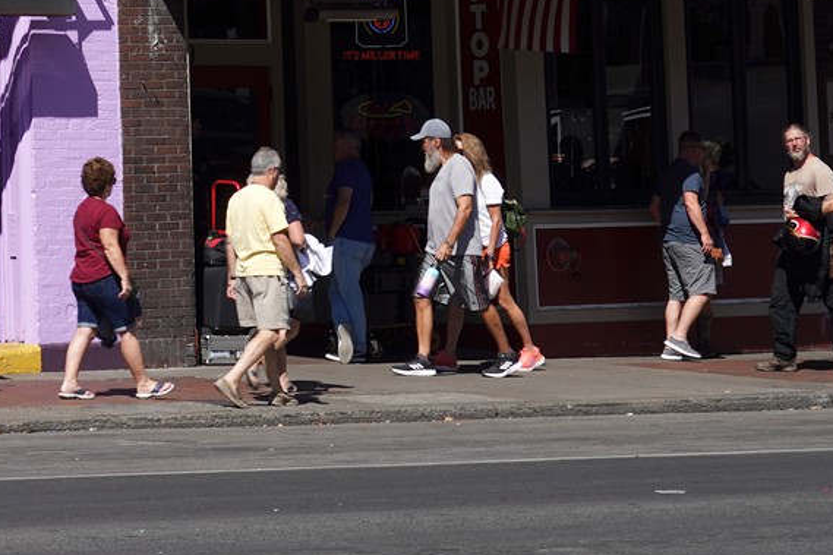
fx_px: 4881
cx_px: -309
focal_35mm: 211
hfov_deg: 9.5
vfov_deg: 6.4
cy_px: -416
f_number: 13
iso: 200
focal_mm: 60
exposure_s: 1/100
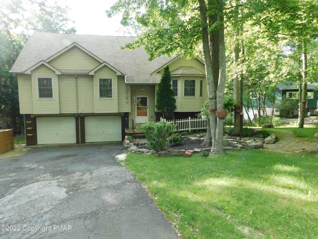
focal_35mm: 23
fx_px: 211
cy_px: 120
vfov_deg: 58.9
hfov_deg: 73.9
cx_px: 159
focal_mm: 4
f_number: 3
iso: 125
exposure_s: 1/100
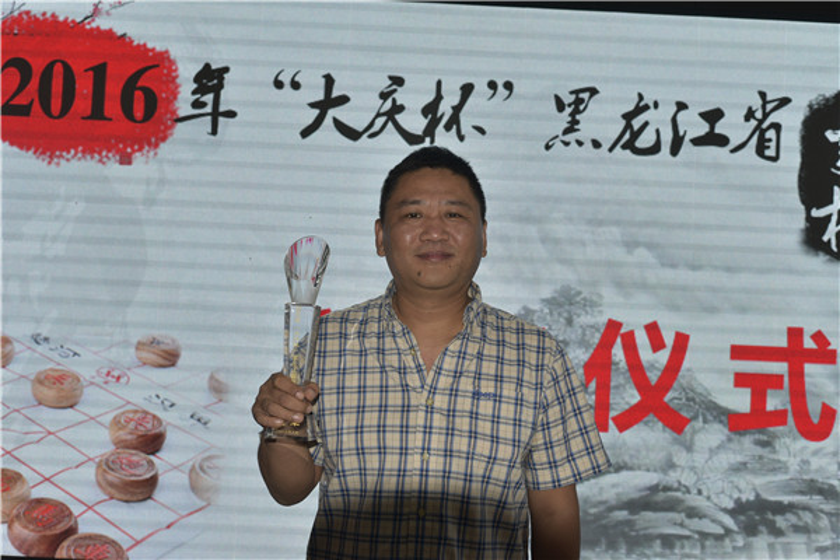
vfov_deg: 33.4
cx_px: 420
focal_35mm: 40
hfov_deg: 48.5
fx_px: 933
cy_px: 280
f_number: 5.6
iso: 125
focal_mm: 40
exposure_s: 1/125
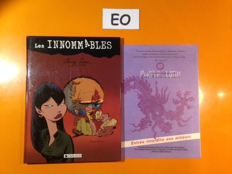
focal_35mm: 33
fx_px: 221
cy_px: 87
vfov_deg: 42.9
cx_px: 116
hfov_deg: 55.4
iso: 160
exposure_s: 1/20
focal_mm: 4.12
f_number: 2.4
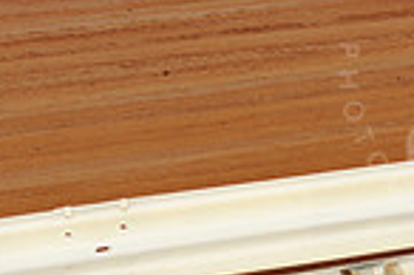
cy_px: -193
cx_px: 508
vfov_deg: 4.3
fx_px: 3653
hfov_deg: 6.4
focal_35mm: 318
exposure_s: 1/320
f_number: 7.1
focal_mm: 80
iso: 800
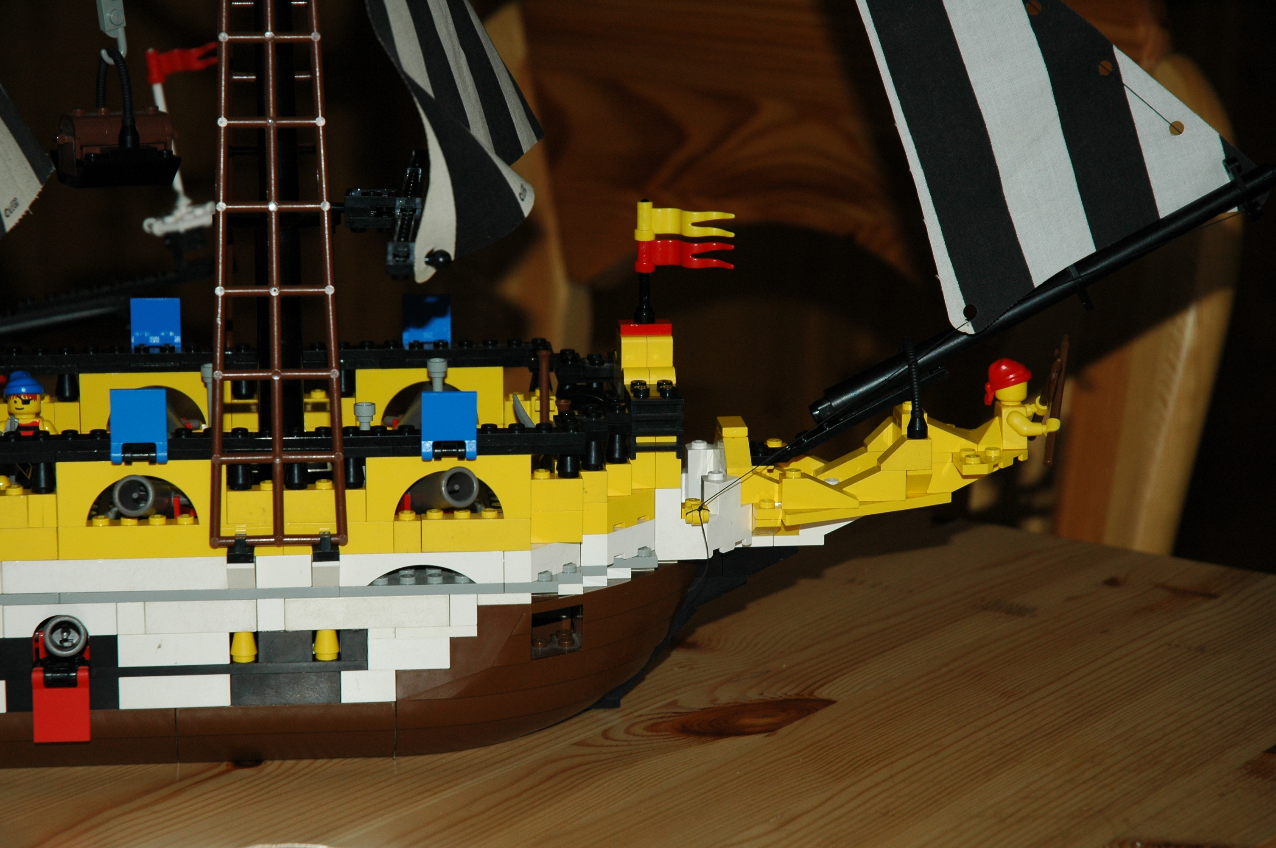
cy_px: 424
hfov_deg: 19.5
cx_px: 638
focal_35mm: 105
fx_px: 3718
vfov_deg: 13.0
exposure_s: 1/125
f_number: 7.1
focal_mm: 70
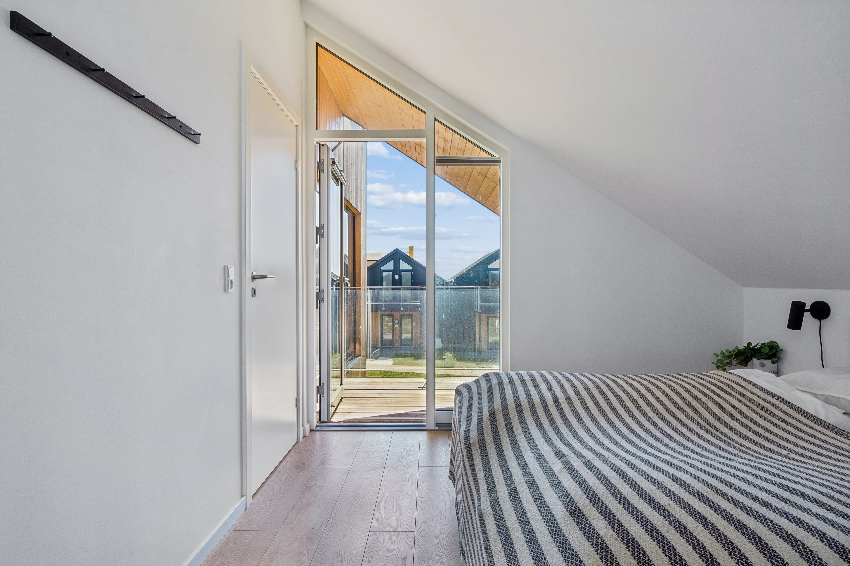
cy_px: 283
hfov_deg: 90.0
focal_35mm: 18
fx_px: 425
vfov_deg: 67.4
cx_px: 425
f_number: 8
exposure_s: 1/60
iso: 200
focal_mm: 11.9
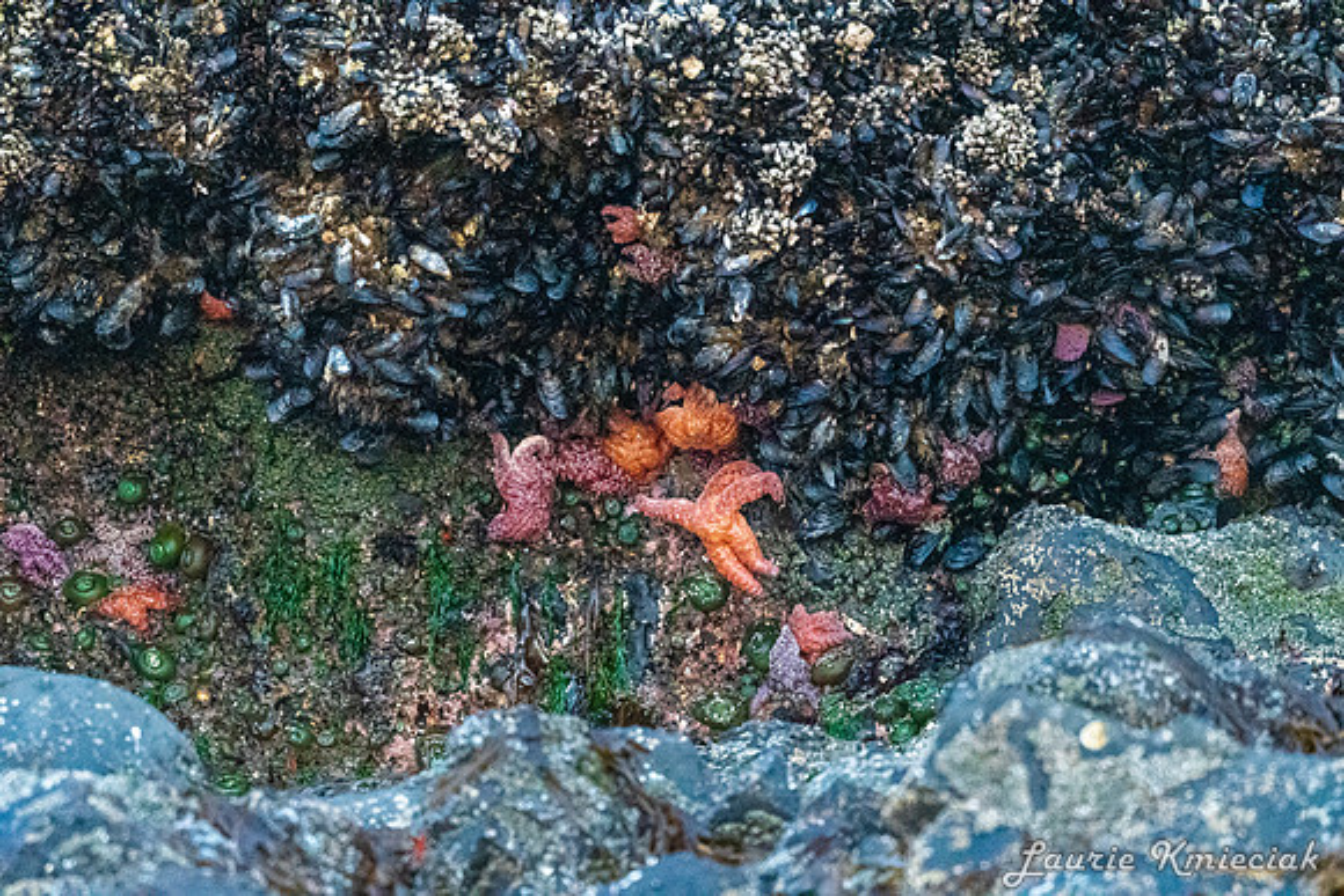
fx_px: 28005
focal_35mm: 750
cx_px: 672
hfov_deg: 2.7
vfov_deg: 1.8
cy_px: 448
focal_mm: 500
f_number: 5.6
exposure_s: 1/1000
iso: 6400
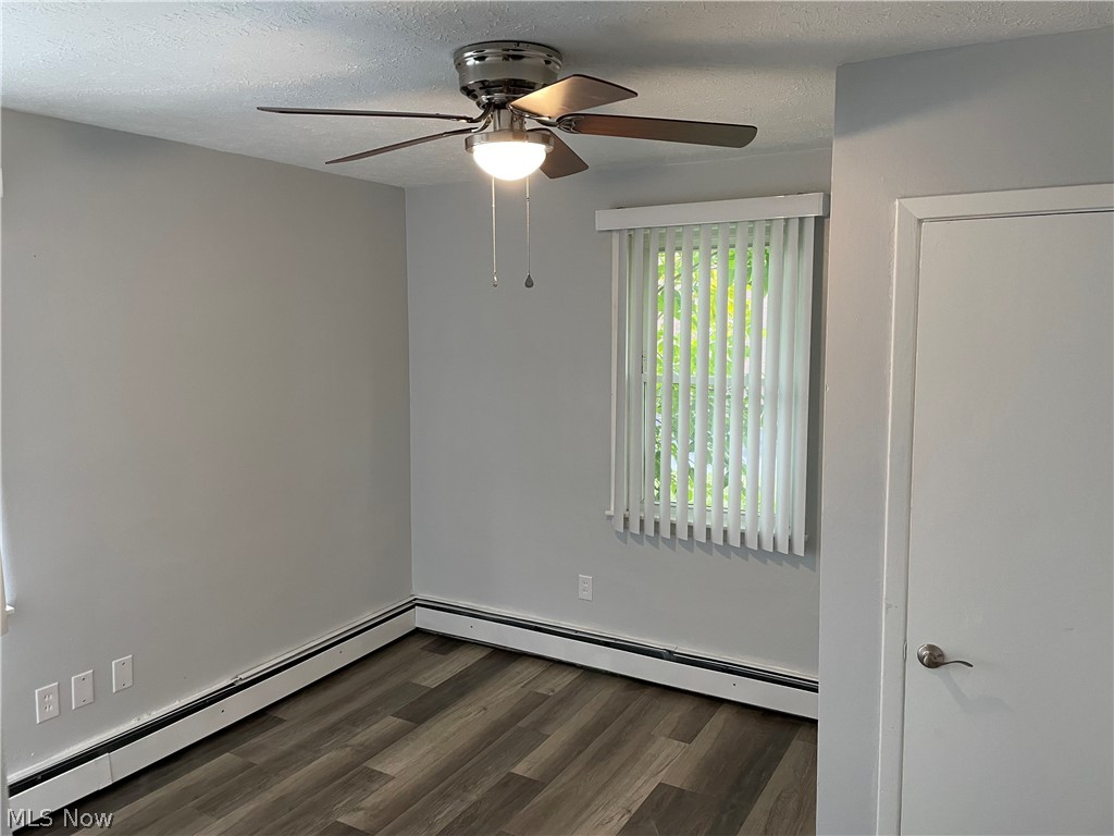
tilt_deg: -6.7
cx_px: 557
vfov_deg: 53.1
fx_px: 837
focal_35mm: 26
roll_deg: +1.0
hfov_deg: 67.3
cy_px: 418
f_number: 1.6
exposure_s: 1/60
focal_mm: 4.2
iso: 160
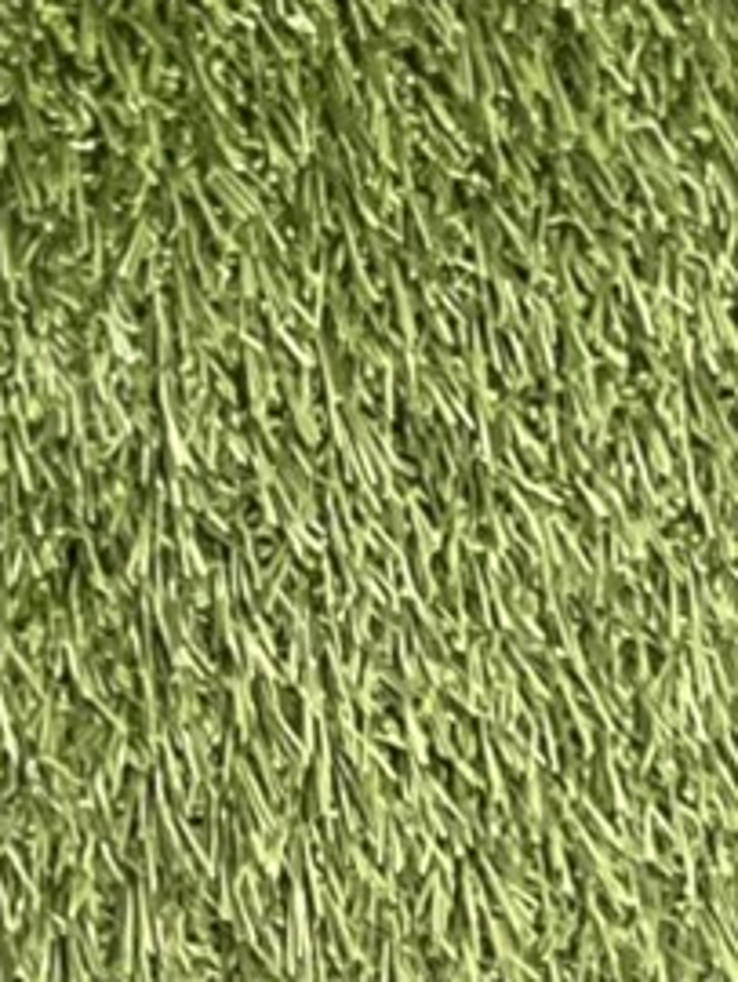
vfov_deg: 7.6
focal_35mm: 197
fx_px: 5591
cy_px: -2702
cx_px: -1062
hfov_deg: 7.1
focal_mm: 4.25
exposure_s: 1/72
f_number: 1.8
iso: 125
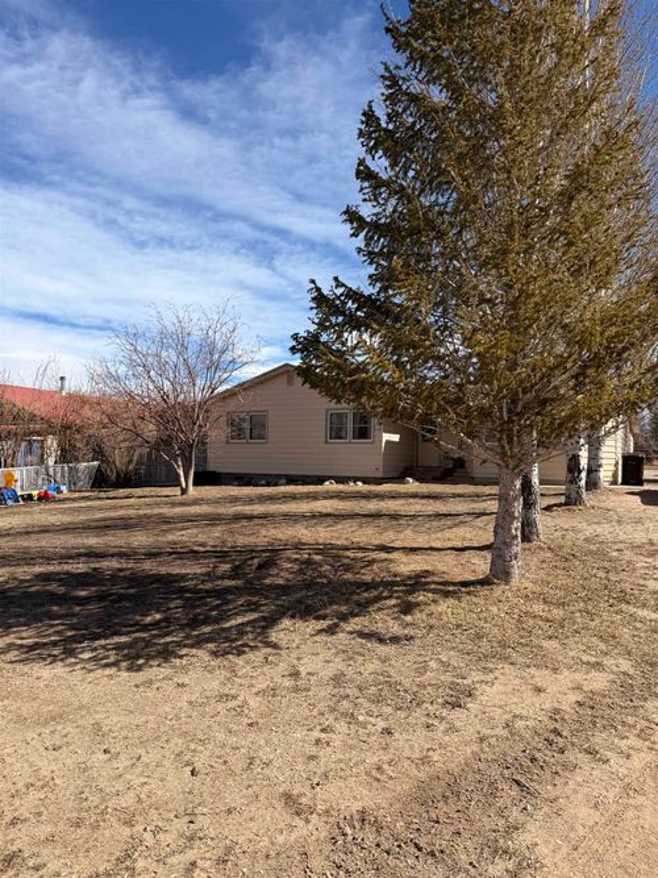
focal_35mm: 24
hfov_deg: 56.8
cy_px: 439
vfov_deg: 71.6
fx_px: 608
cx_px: 329
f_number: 1.78
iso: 80
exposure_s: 1/4673
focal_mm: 6.76
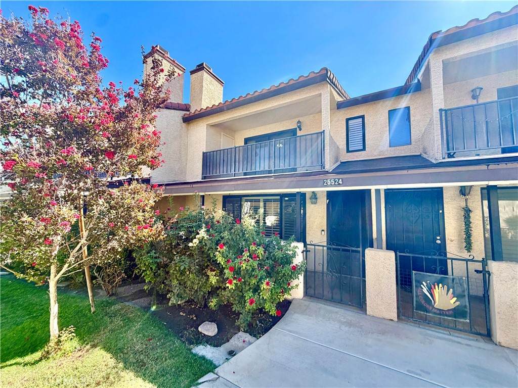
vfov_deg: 85.7
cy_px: 194
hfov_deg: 102.1
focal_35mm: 14
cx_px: 259
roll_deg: -1.2
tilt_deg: +3.9
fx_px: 209
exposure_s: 1/502
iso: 50
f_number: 2.2
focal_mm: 2.22
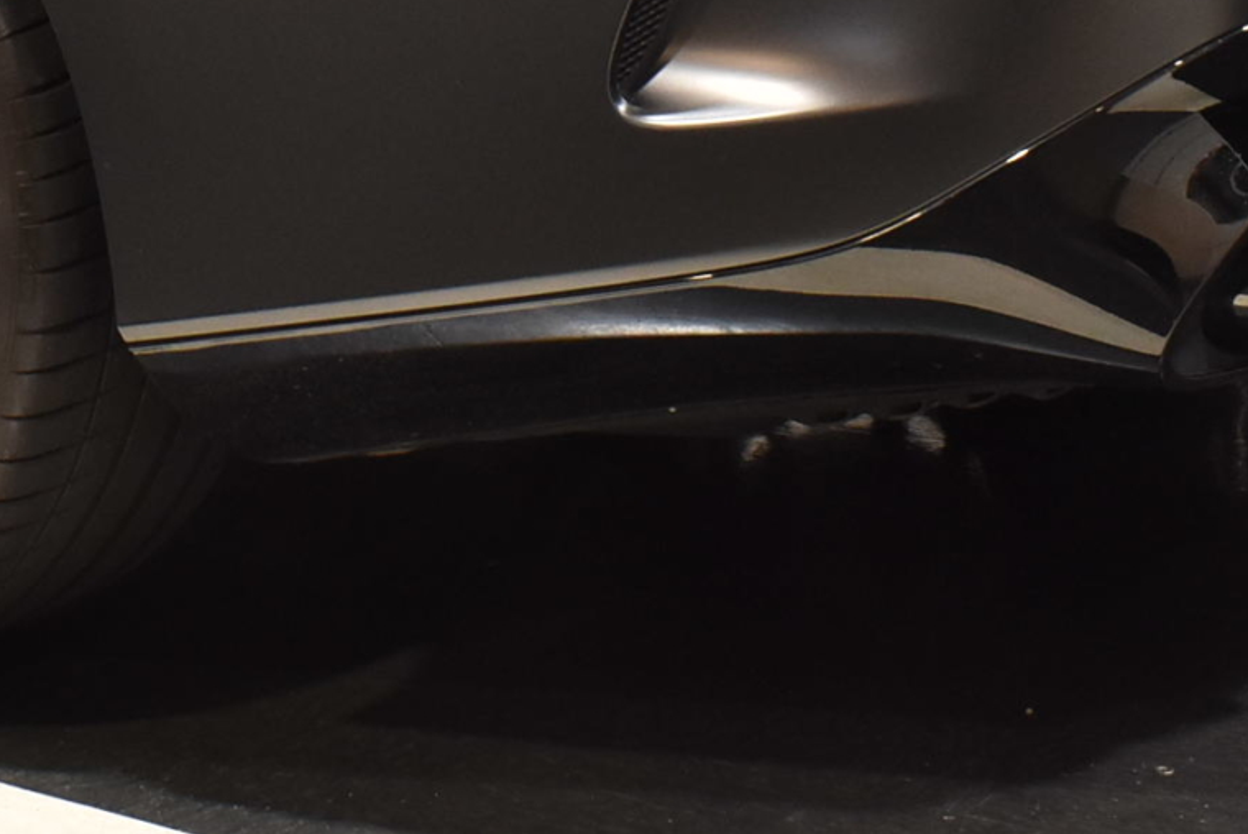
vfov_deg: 12.9
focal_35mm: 101
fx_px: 3504
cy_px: -380
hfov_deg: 19.5
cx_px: -62
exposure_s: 1/30
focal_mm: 20
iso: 1000
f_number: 8
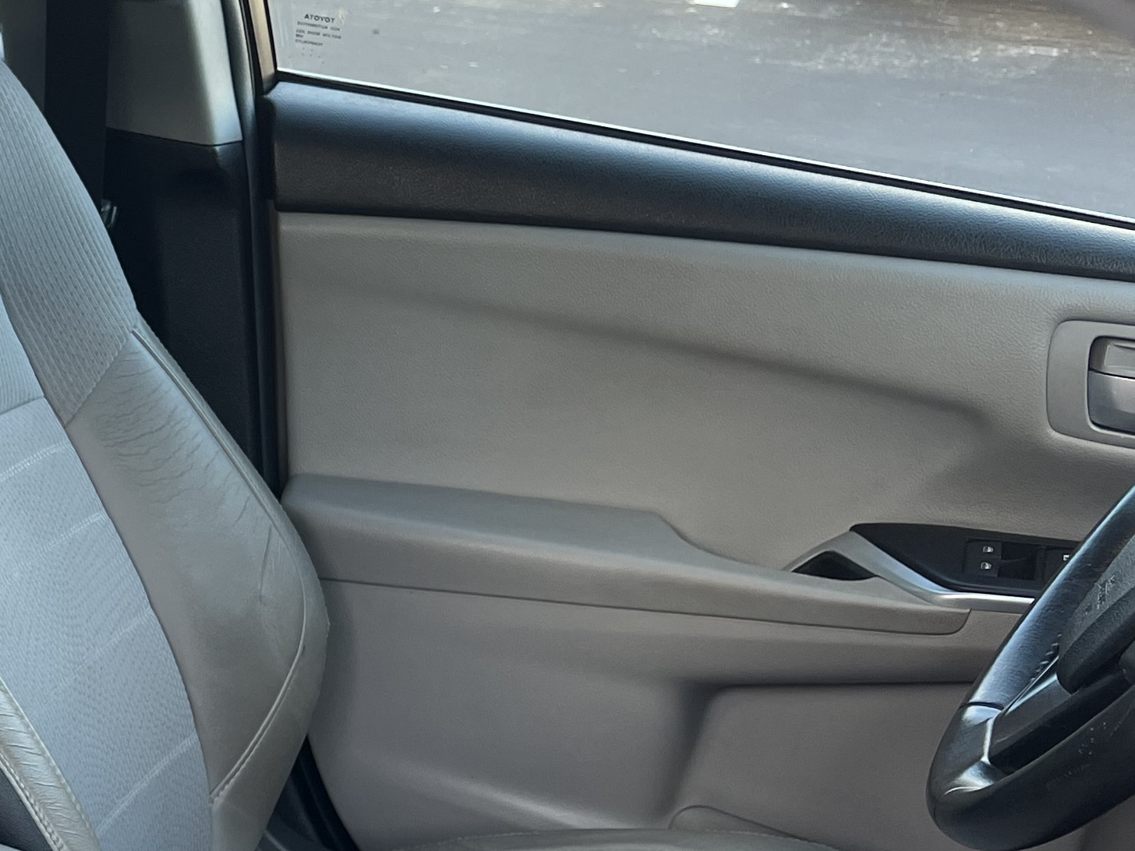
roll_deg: -2.4
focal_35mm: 72
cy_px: 671
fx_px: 2361
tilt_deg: -25.4
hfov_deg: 24.1
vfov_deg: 20.2
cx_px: -294
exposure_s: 1/121
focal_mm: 5.7
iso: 64
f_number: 1.5
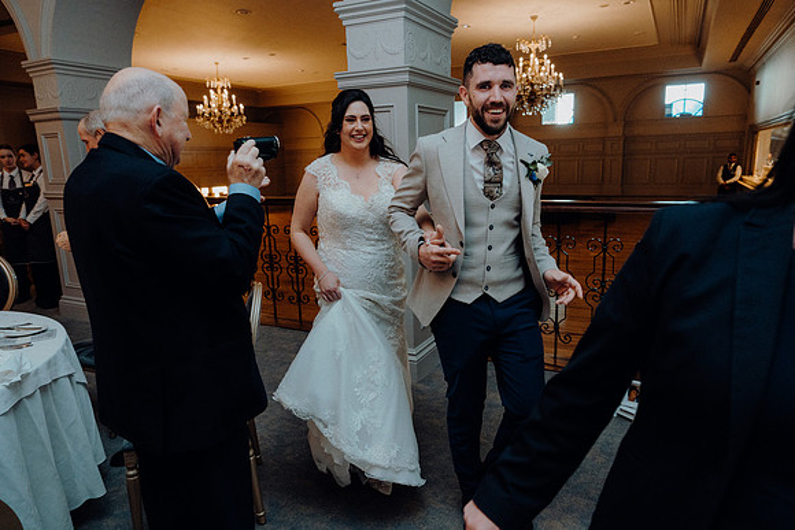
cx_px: 398
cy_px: 265
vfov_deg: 53.2
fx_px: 530
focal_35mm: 24
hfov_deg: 73.7
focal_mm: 24
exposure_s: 1/160
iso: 2500
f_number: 3.5
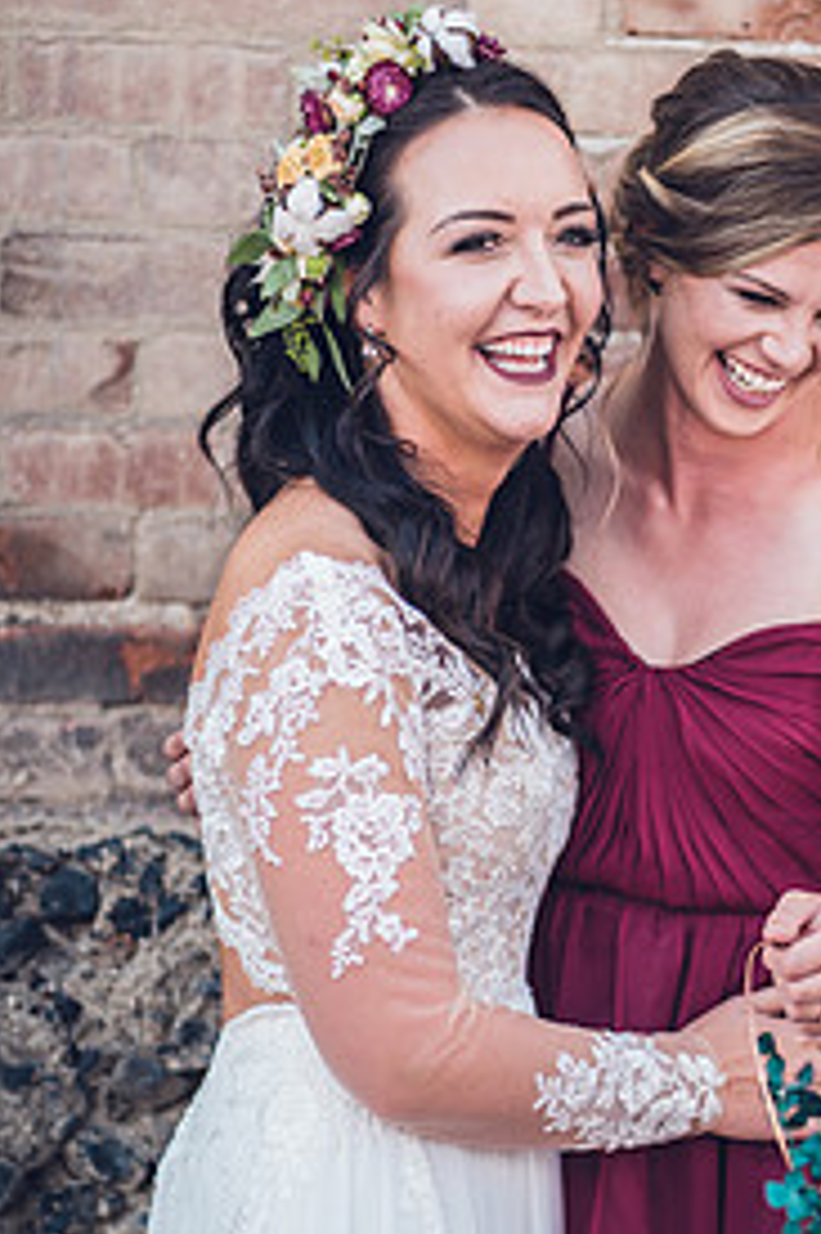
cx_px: 561
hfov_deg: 9.8
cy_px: 628
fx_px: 4761
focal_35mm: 139
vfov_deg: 14.8
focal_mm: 85
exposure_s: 1/800
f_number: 2
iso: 100
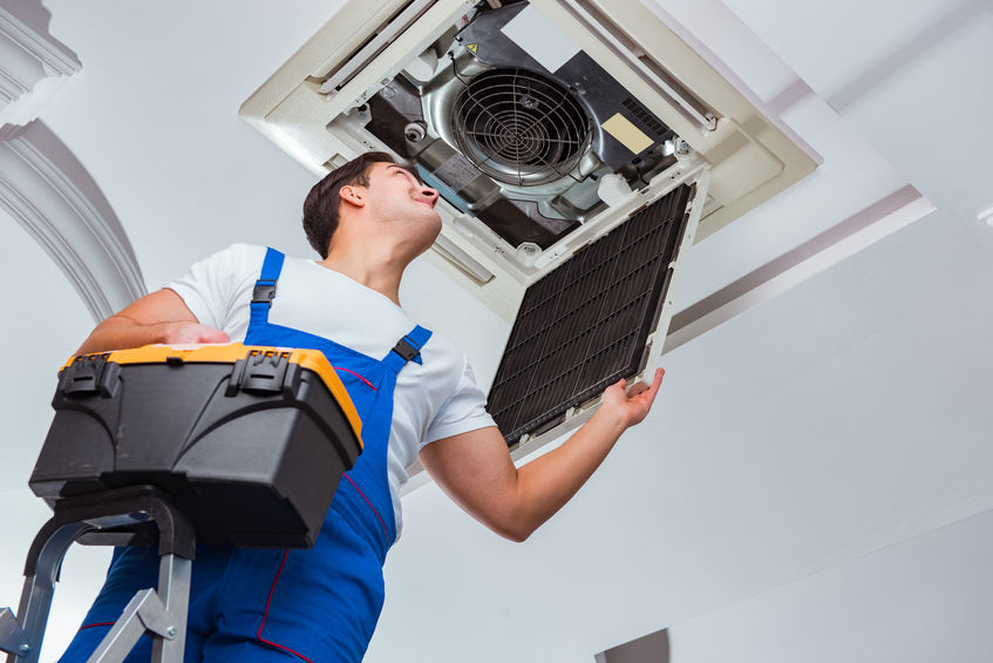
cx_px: 496
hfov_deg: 35.6
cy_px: 332
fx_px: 1545
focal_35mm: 56
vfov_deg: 24.2
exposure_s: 1/100
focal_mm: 56
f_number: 5
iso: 400
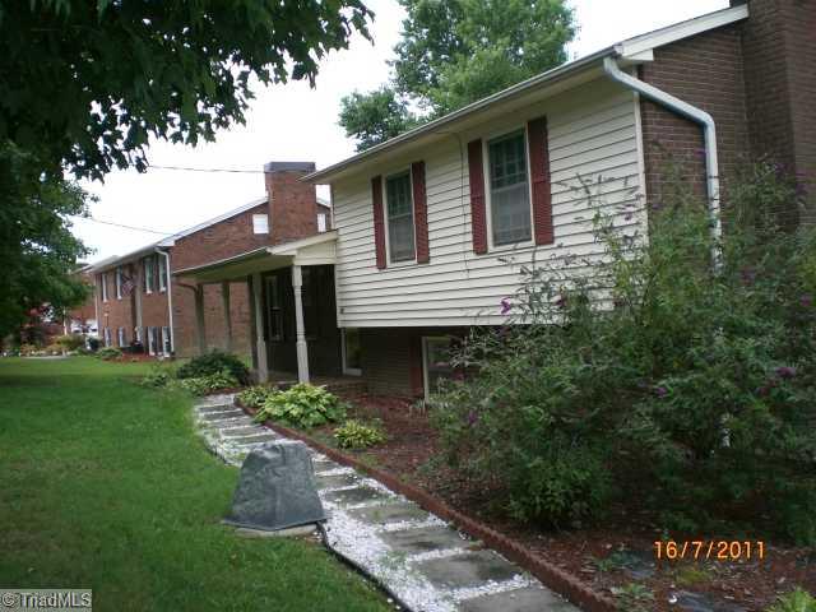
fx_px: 896
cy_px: 306
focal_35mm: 38
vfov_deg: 37.7
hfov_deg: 49.0
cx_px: 408
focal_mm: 6.3
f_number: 3.1
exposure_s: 1/250
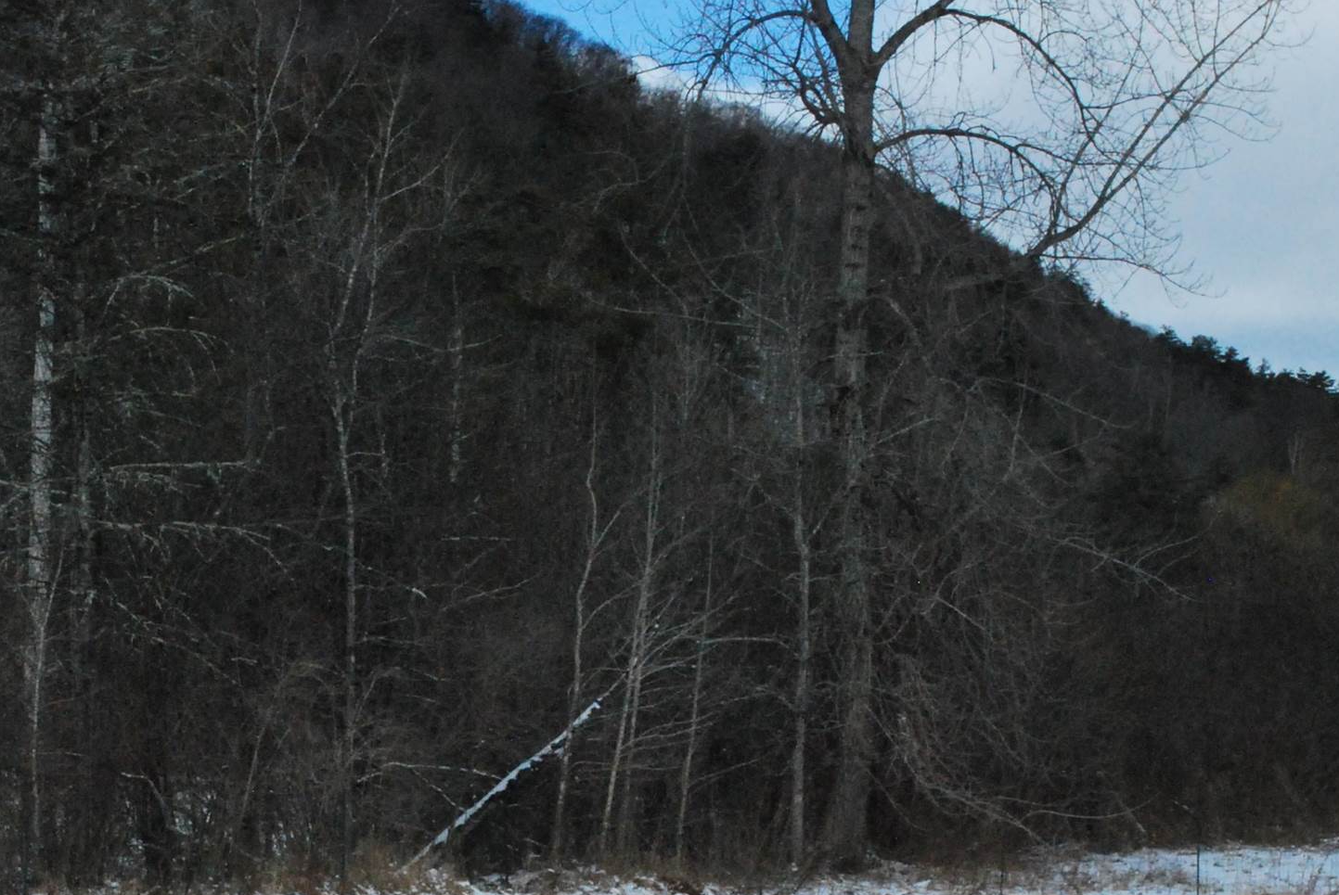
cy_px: 878
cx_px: 251
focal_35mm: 115
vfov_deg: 11.8
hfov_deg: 17.6
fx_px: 4281
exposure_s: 1/1000
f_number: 14
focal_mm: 36
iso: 1600
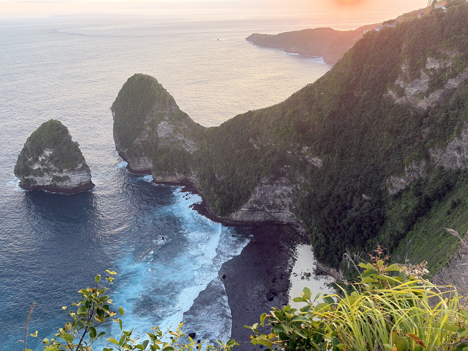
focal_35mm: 26
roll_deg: +2.3
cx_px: 234
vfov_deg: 53.1
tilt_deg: -25.5
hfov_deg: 67.3
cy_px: 176
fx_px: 352
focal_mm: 5.96
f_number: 1.6
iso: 40
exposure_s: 1/122
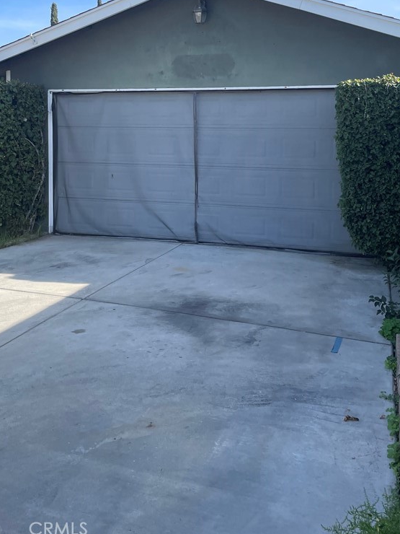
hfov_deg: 39.7
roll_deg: +0.6
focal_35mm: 36
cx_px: 203
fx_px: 555
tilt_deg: +1.1
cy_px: 170
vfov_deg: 50.3
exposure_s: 1/1511
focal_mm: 4.2
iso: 32
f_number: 1.6
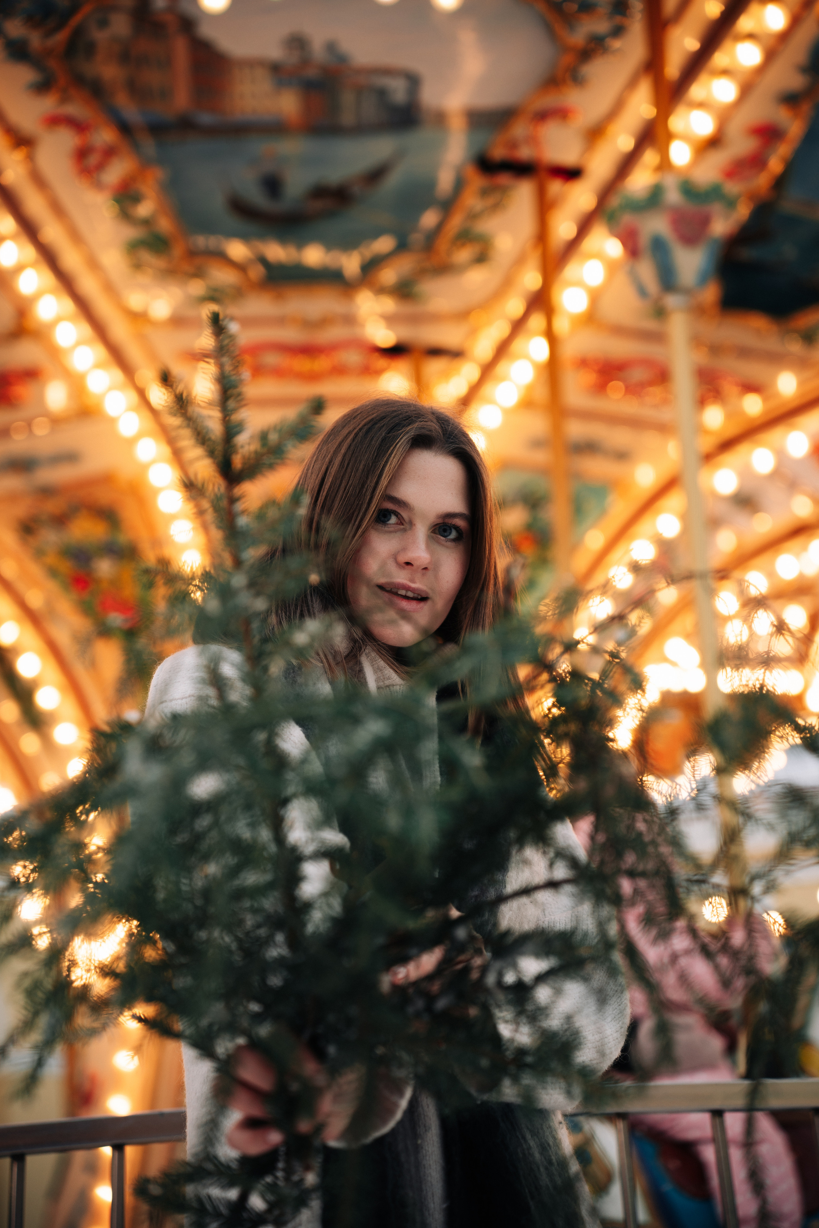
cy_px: 614
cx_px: 410
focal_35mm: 73
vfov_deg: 27.7
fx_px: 2491
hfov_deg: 18.7
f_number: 2.8
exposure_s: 1/125
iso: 100
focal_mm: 73
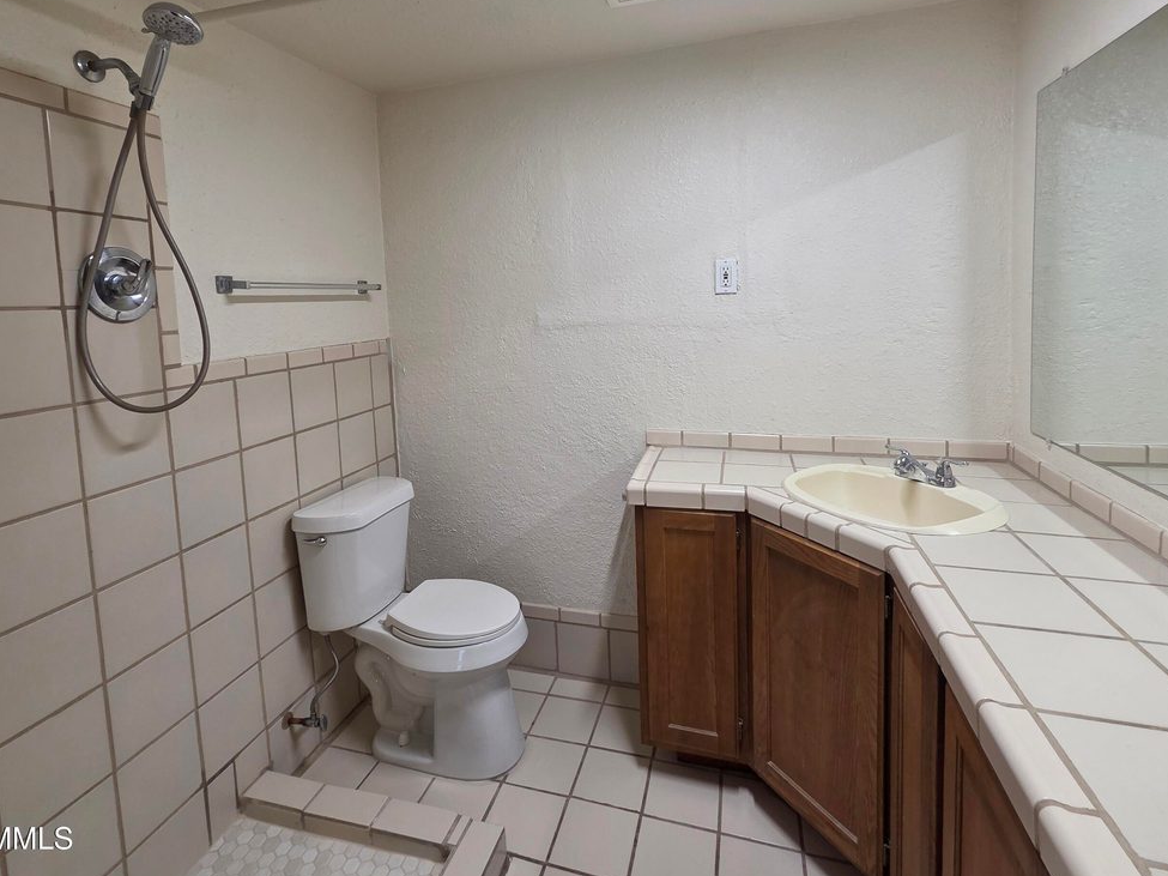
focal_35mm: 16
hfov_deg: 94.5
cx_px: 563
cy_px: 349
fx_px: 540
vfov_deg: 77.2
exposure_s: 1/60
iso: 100
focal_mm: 2.2
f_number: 2.2
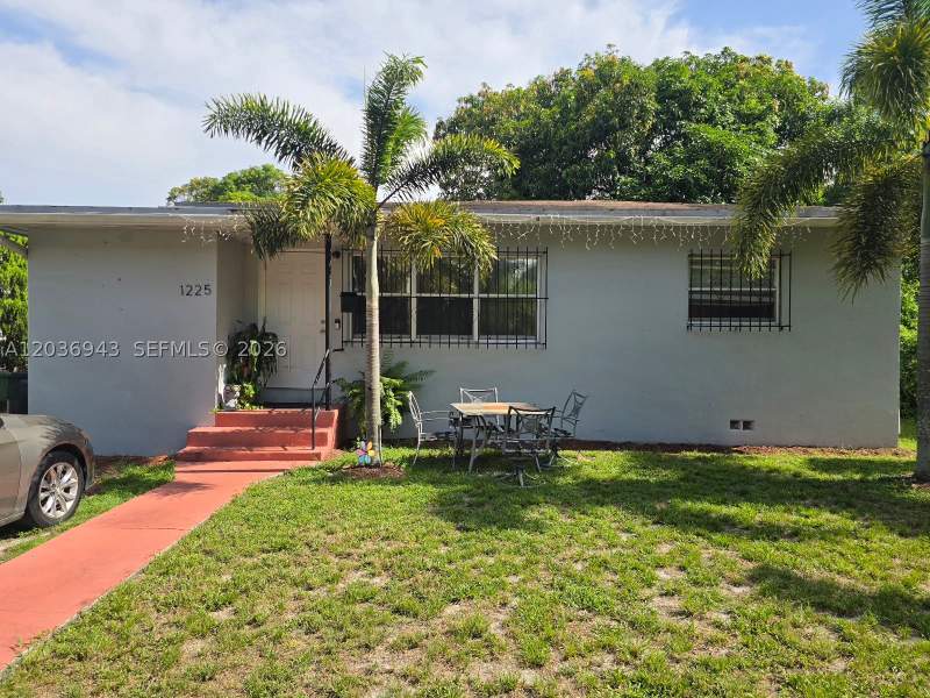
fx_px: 618
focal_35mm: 23
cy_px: 349
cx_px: 465
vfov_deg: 58.9
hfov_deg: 73.9
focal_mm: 6.3
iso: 12
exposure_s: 1/667
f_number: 1.7
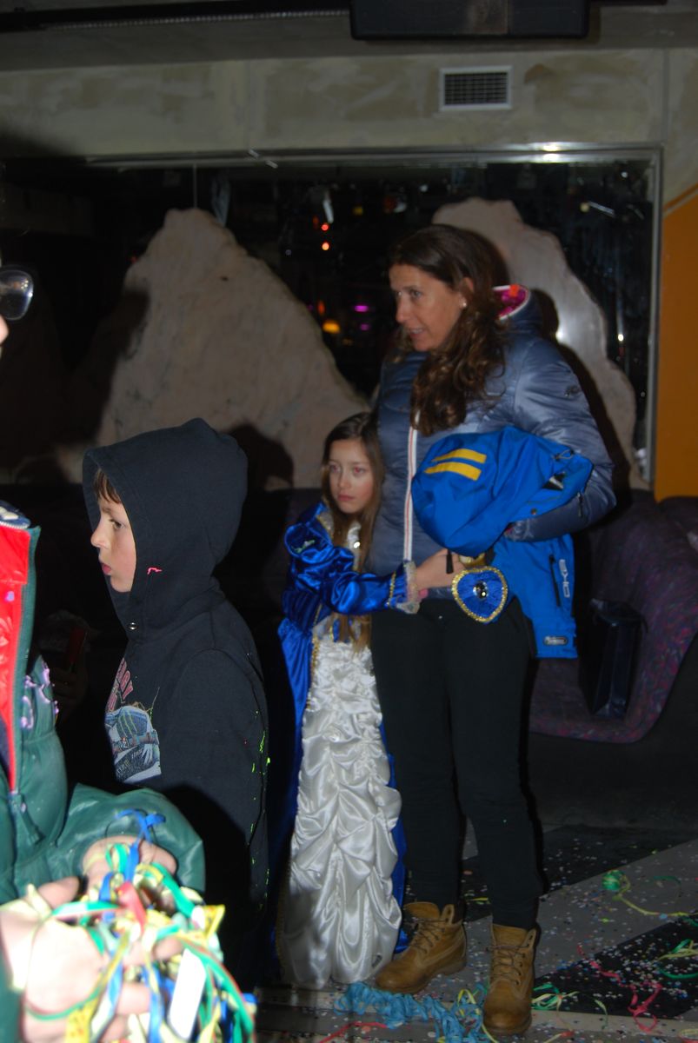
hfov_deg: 32.0
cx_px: 349
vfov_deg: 46.4
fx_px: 1218
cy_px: 522
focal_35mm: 42
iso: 200
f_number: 4.2
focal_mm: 28
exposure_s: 1/60
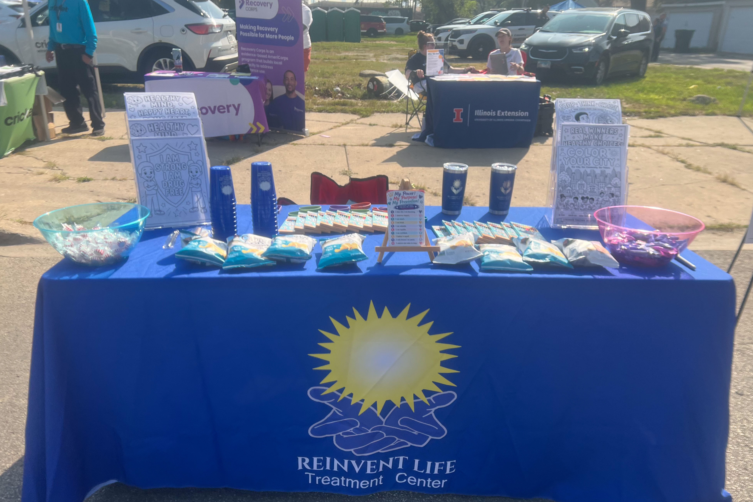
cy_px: 284
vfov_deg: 46.3
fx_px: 586
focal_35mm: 28
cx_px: 380
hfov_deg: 65.5
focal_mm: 5.7
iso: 50
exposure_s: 1/2500
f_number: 1.5
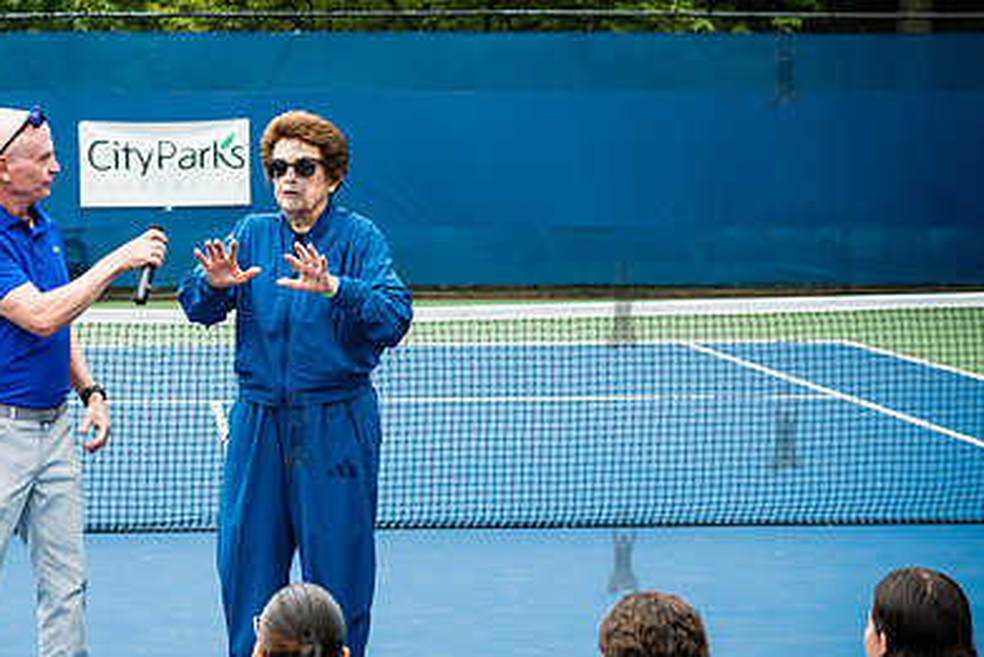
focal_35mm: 107
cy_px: 427
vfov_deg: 12.8
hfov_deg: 19.0
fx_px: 2926
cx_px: 297
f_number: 4.5
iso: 400
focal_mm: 70
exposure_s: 1/320
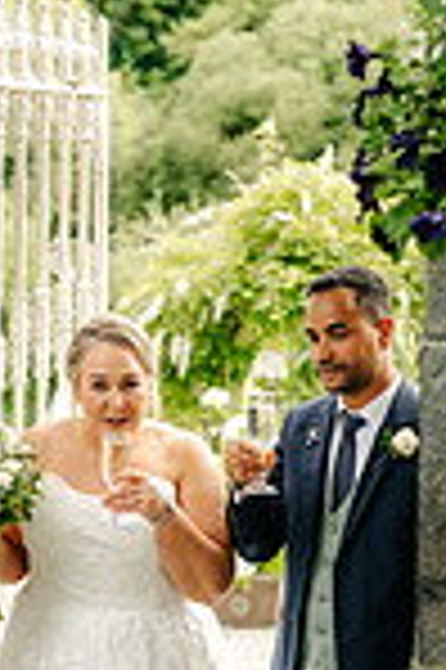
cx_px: 203
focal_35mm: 106
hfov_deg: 12.9
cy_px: 373
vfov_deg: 19.3
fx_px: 1974
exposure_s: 1/500
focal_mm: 35
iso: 100
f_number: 2
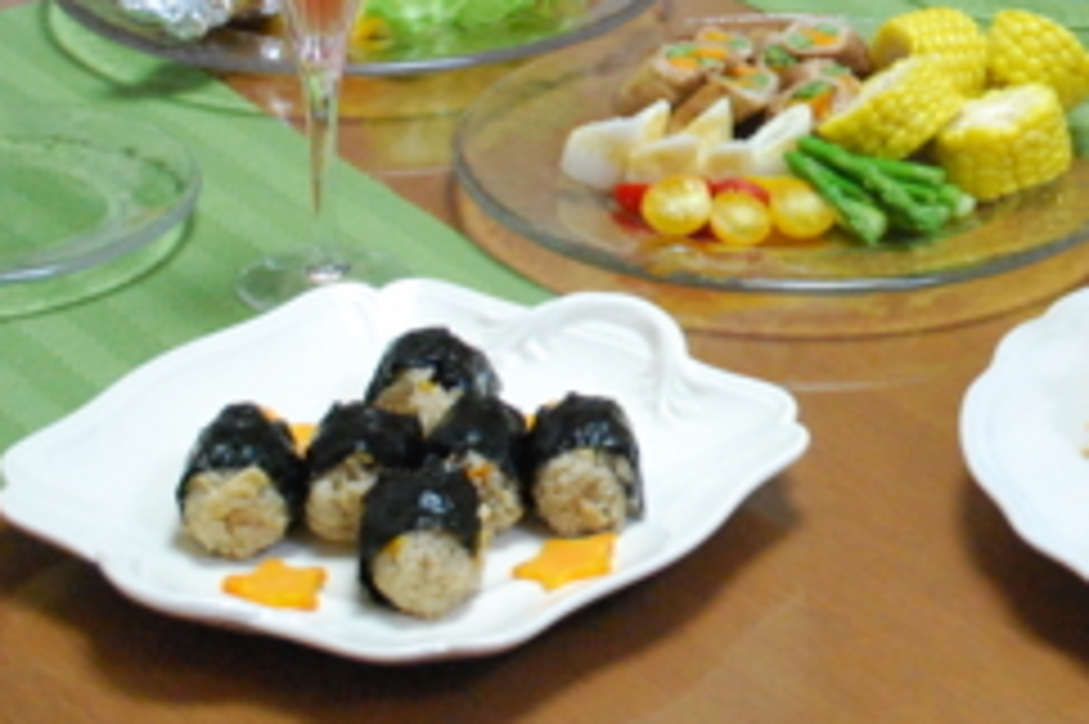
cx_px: 1192
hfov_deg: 15.5
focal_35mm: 129
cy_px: -144
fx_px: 3899
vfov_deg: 10.4
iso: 1600
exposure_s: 1/25
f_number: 4.5
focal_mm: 26
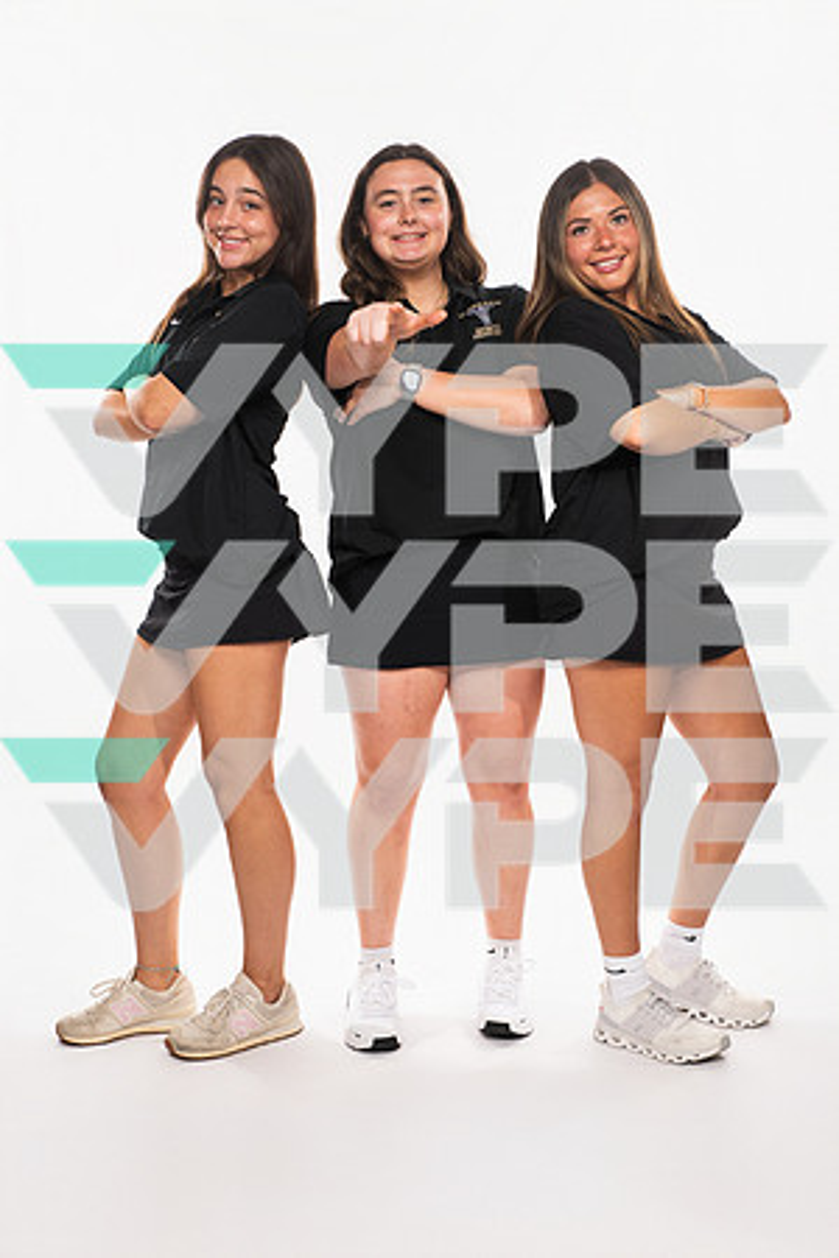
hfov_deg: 29.2
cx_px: 420
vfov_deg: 42.7
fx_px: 1608
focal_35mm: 46
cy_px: 629
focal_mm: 46
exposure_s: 1/500
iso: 640
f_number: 7.1
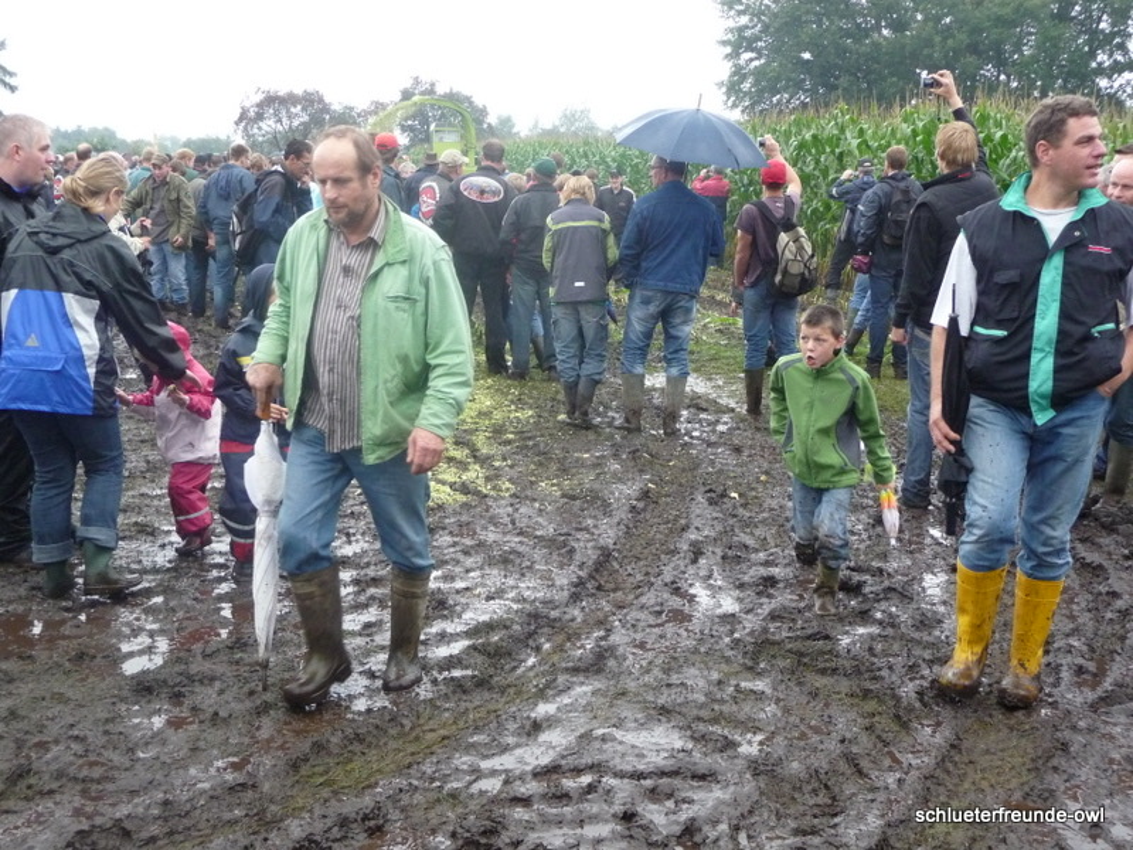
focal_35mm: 43
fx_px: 1407
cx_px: 566
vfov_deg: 33.6
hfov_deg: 43.9
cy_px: 425
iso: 400
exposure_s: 1/125
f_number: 4
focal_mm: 7.1
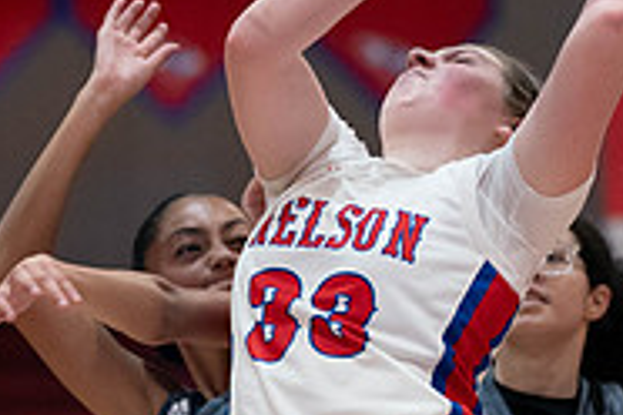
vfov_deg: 3.3
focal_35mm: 419
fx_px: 7250
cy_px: 227
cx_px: 491
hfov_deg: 4.9
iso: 4000
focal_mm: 111
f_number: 2.8
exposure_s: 1/1000
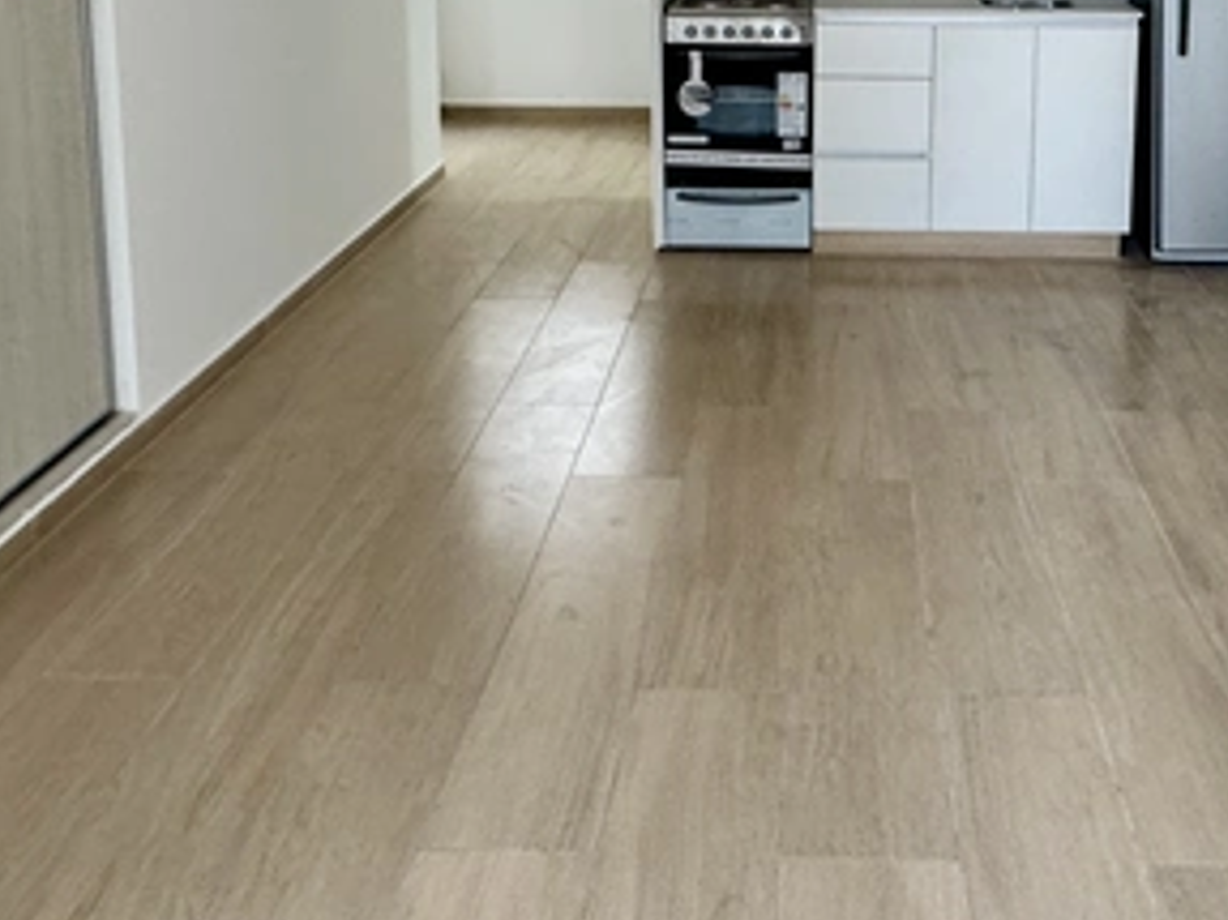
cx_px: 804
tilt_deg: -9.7
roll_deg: -0.6
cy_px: 26
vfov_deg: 34.0
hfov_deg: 47.2
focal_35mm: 39
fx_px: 1383
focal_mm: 2.22
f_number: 2.2
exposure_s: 1/81
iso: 320
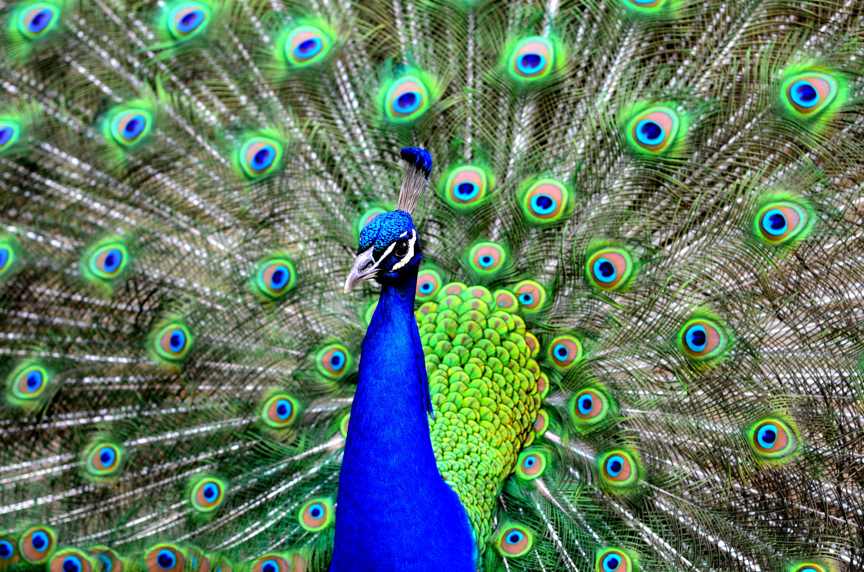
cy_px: 286
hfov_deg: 27.0
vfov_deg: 18.1
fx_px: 1796
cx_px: 432
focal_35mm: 75
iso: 400
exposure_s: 1/160
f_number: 2.8
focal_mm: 50
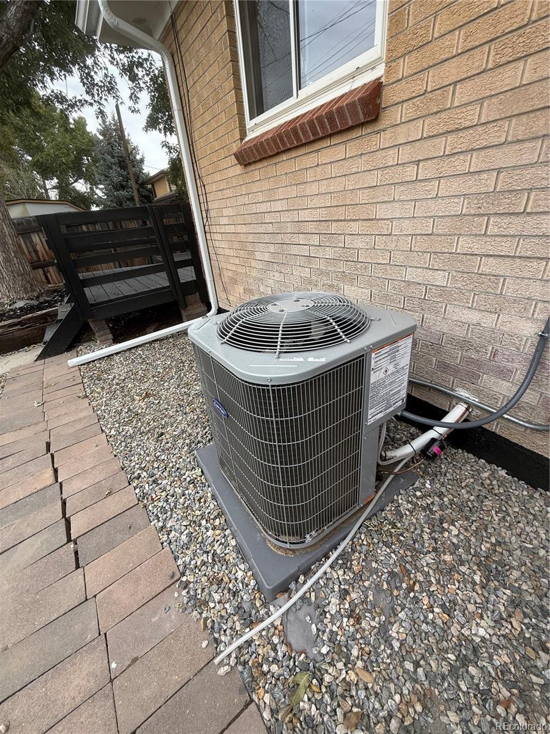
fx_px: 297
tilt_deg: -27.7
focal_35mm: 14
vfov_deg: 102.1
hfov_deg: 85.7
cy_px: 367
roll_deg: +5.5
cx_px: 275
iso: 50
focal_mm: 2.22
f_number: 2.2
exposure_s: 1/130
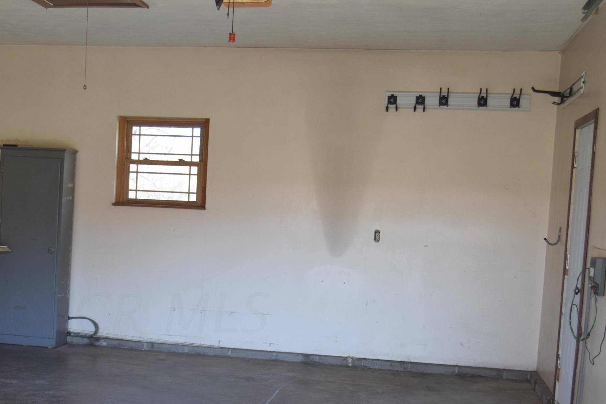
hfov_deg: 31.5
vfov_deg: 21.4
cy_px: 312
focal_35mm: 63
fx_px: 1060
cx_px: 171
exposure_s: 1/80
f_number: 4.5
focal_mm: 26
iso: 400
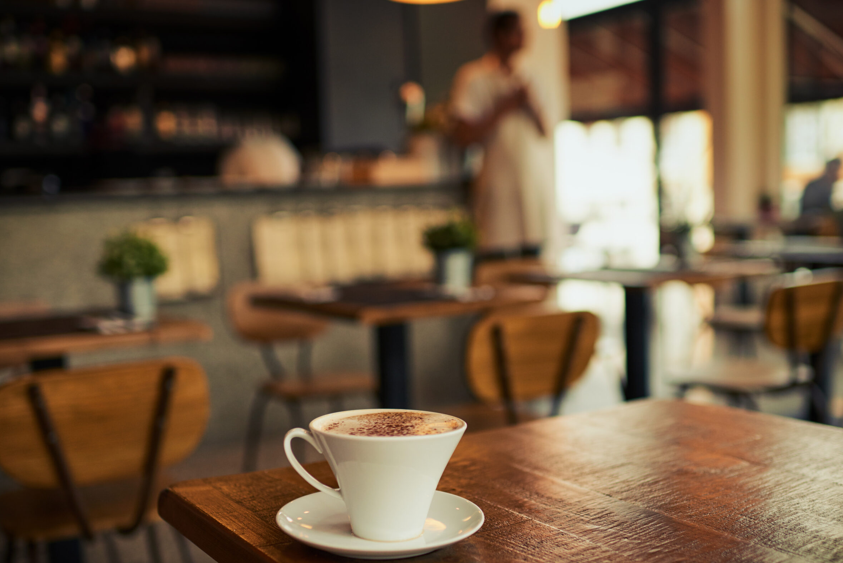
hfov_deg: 50.7
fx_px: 890
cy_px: 304
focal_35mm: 38
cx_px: 412
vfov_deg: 35.1
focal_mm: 35
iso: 400
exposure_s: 1/250
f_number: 1.8
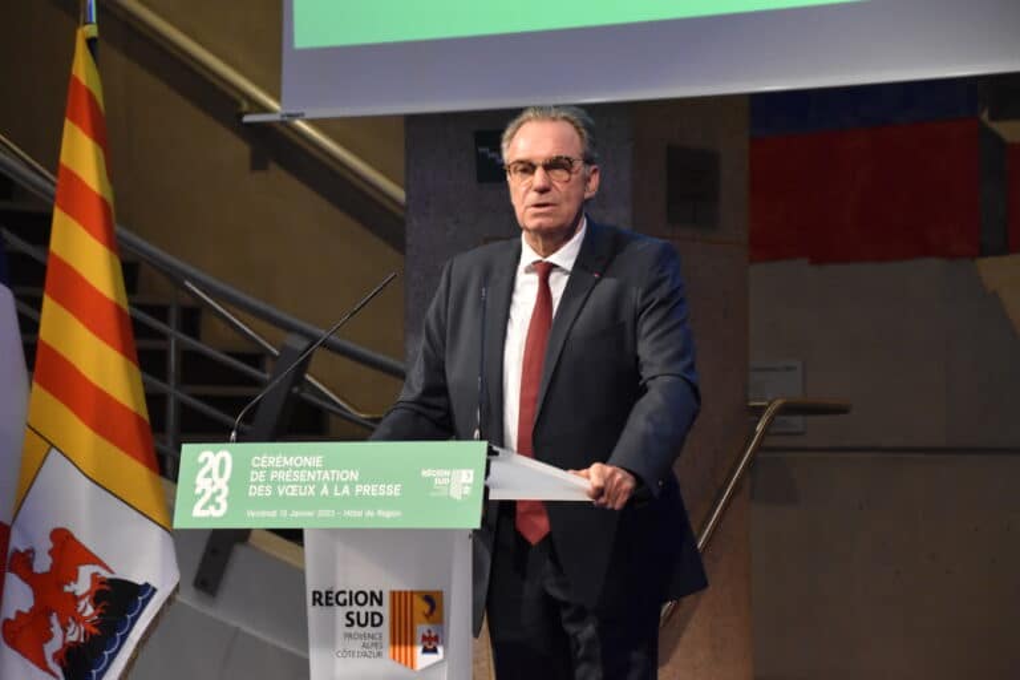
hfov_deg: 16.1
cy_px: 340
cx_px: 510
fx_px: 3612
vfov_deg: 10.8
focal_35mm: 128
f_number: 5.3
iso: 3200
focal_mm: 85
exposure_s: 1/250
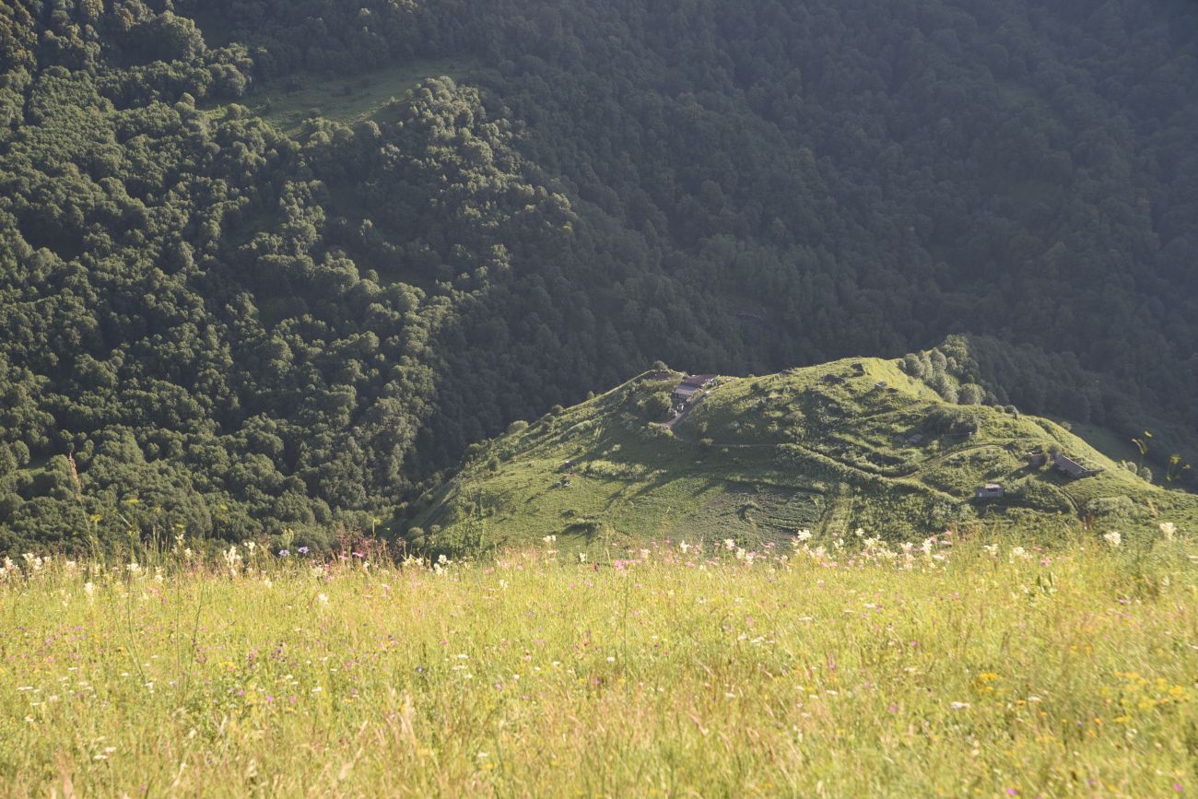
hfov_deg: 30.5
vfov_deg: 20.6
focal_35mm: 66
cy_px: 400
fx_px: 2196
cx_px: 599
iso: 125
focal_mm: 66
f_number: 8
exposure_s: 1/125
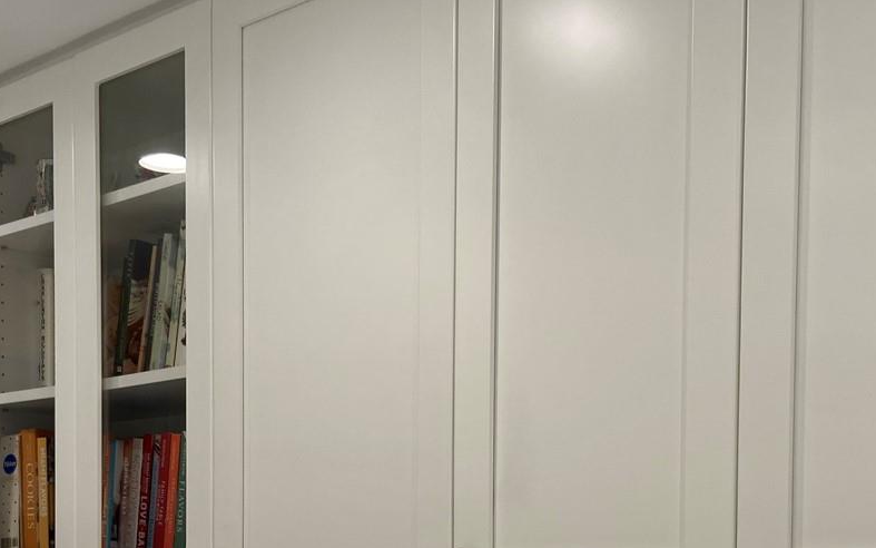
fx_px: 1337
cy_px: 587
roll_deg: +0.0
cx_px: 437
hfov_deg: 36.3
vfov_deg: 22.0
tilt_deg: -0.7
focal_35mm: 56
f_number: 1.8
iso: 32
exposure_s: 1/120
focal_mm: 4.25
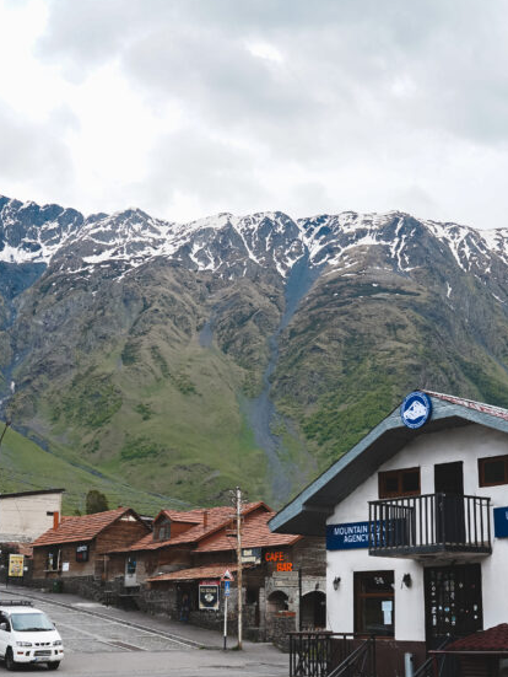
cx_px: 288
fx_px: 977
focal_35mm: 50
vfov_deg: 38.0
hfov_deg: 29.1
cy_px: 411
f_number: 4.5
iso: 100
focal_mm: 28
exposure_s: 1/320
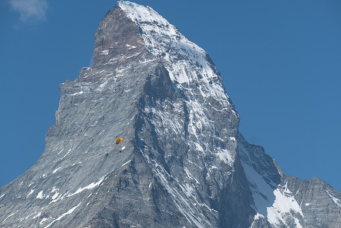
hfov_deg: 6.9
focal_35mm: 300
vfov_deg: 4.6
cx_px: 170
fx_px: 2842
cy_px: 114
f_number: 7.1
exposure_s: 1/680
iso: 200
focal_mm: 200
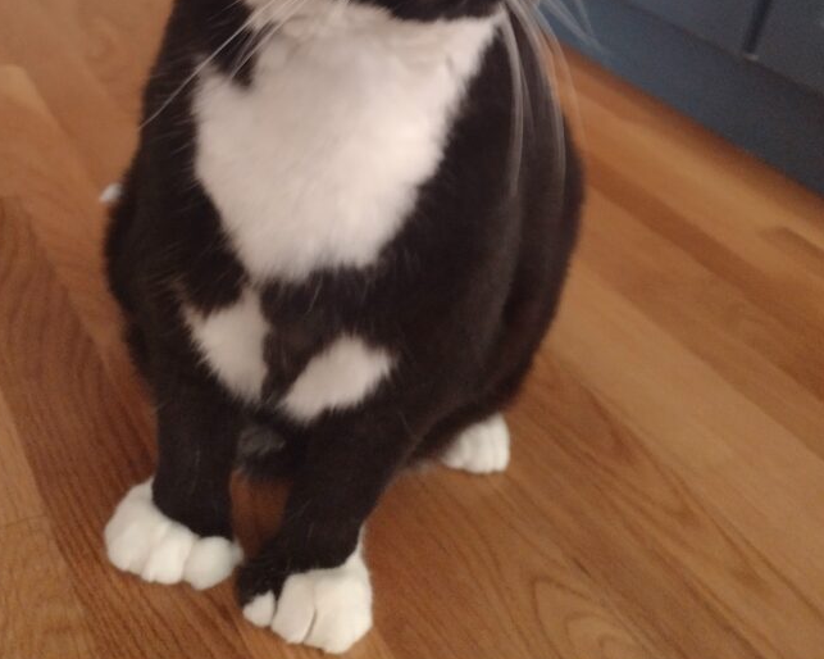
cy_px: 14
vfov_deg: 33.0
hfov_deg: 43.8
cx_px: 416
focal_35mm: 42
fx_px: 1024
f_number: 1.7
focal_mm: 4.71
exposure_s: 1/24
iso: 1075
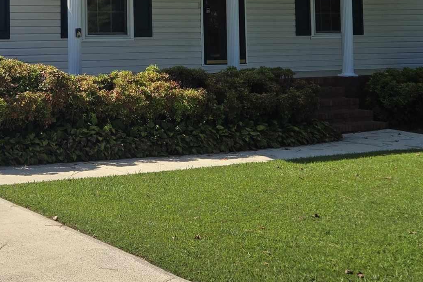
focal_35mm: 71
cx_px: 90
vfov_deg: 18.6
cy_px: -6
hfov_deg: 27.9
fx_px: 834
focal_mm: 5.4
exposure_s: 1/2082
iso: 25
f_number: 1.8
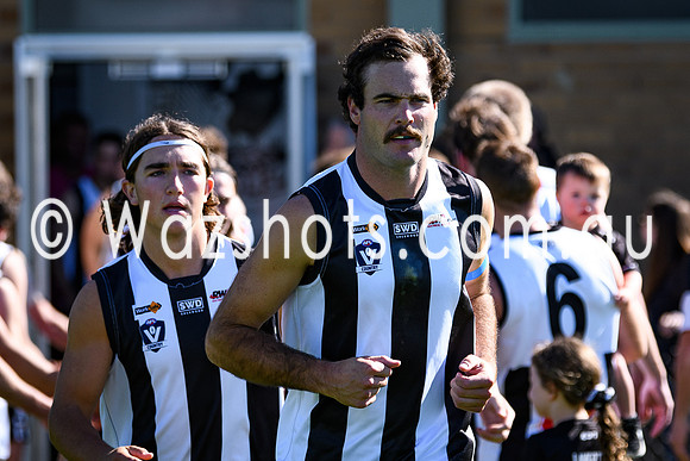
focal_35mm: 318
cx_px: 345
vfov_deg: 4.3
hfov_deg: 6.5
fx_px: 6090
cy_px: 302
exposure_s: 1/2500
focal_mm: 135
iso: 200
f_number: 2.8
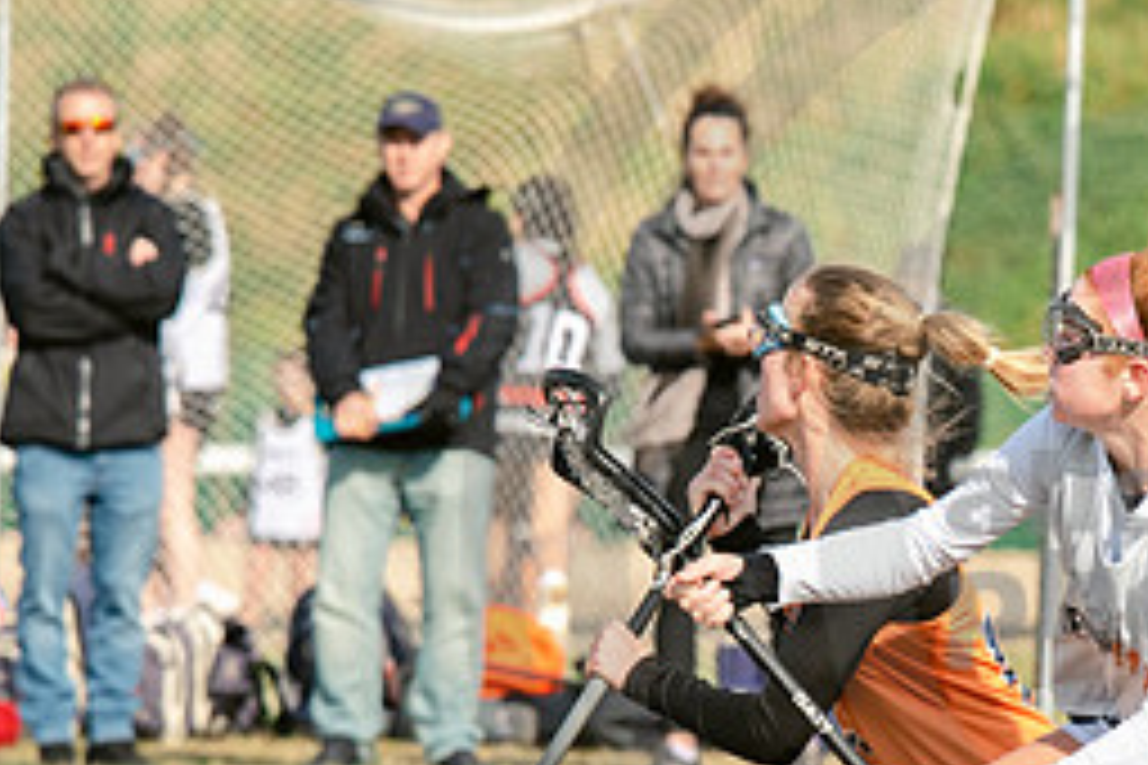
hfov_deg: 2.4
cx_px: 943
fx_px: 27932
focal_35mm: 876
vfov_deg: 1.6
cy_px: 803
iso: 250
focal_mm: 200
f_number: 5
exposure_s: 1/1600
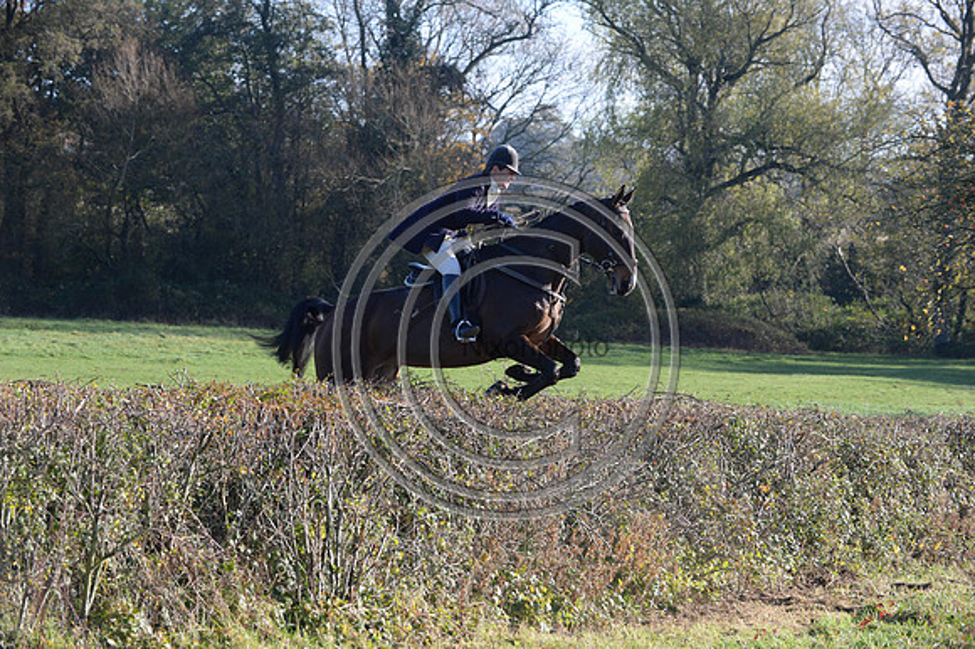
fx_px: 2977
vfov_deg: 12.4
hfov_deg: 18.6
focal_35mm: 110
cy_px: 324
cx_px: 488
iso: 1000
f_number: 5.6
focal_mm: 110
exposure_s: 1/1250
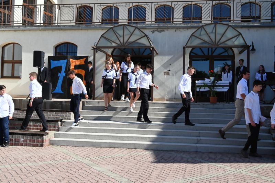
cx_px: 138
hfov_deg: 49.5
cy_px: 92
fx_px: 298
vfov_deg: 34.2
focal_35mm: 39
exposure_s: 1/1000
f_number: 16
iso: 1600
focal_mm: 39
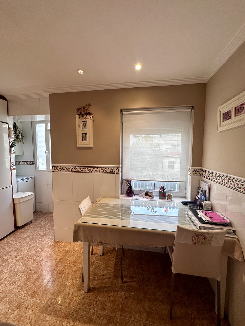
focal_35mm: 14
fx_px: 132
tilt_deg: -4.2
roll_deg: -1.4
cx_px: 122
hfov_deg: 85.7
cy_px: 163
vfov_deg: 102.1
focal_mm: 2.22
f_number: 2.2
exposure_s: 1/101
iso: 40
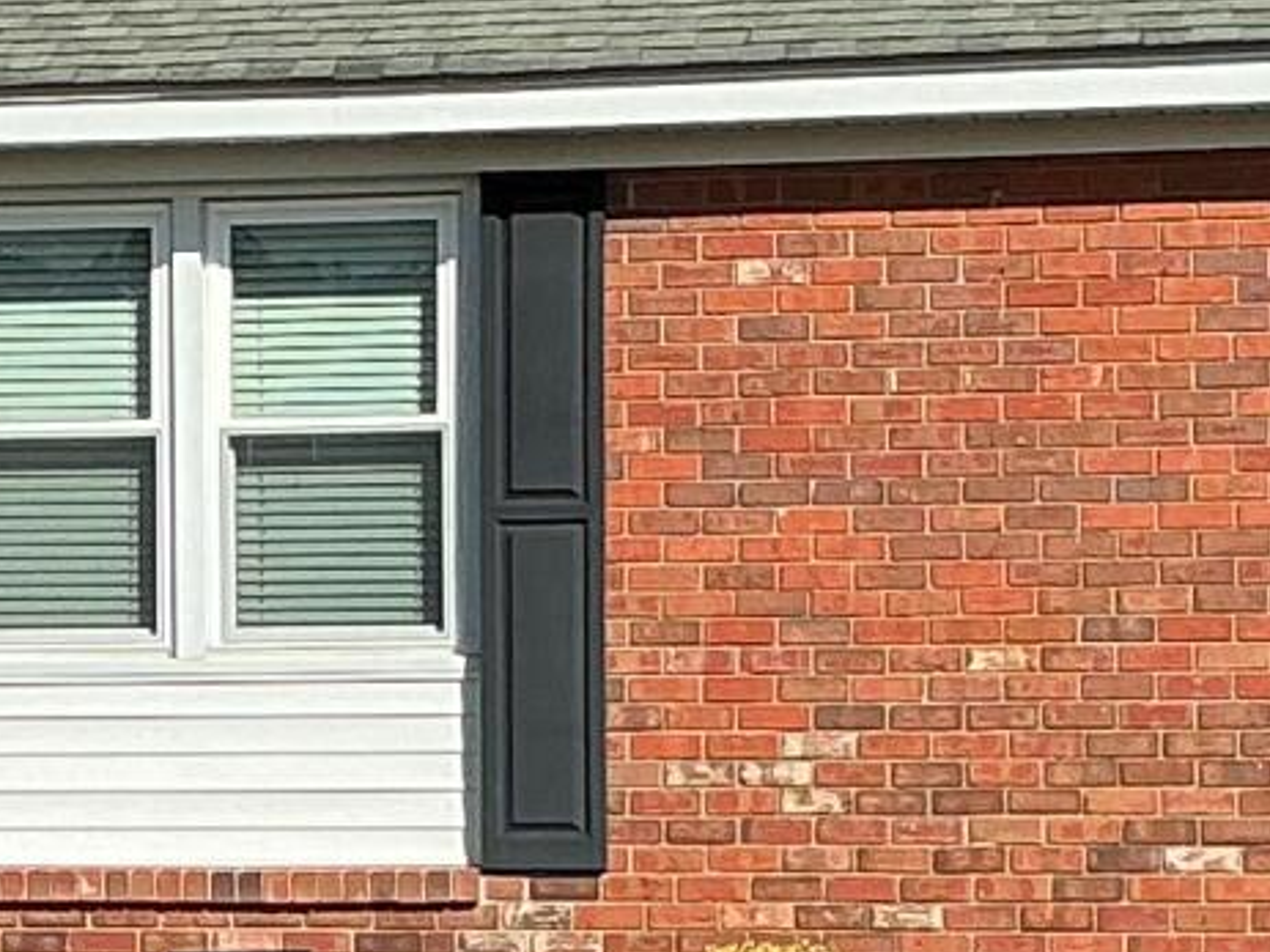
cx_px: -187
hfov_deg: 10.4
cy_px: 738
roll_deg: -0.9
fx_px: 6896
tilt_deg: +0.7
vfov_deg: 7.9
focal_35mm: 188
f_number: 1.8
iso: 25
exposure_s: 1/2058
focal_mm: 3
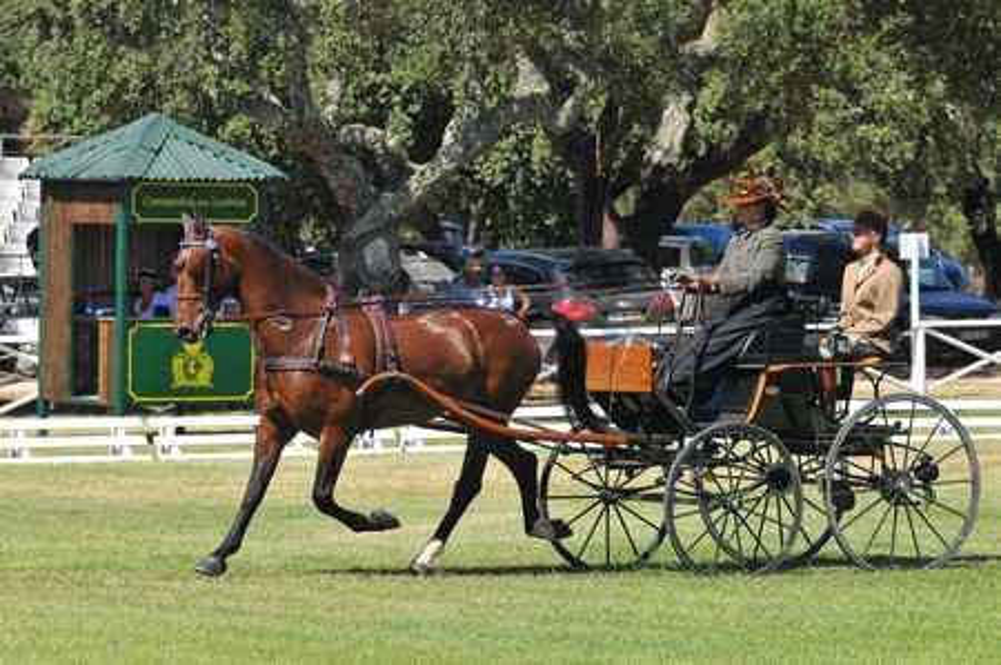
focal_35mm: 225
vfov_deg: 6.1
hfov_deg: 9.2
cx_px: 500
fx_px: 6249
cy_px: 332
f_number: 5
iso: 250
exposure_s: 1/640
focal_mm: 150
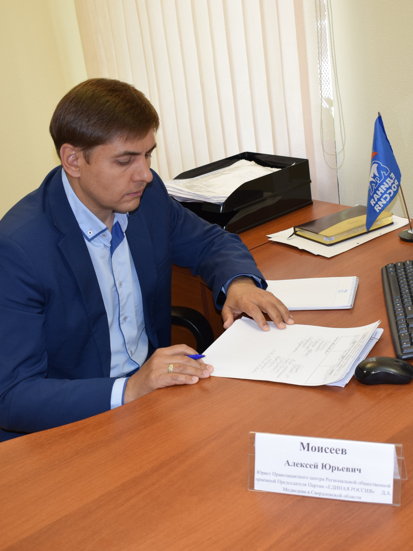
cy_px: 273
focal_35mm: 55
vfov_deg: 35.1
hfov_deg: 26.7
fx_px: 871
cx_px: 233
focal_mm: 25
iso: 800
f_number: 5
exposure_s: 1/100
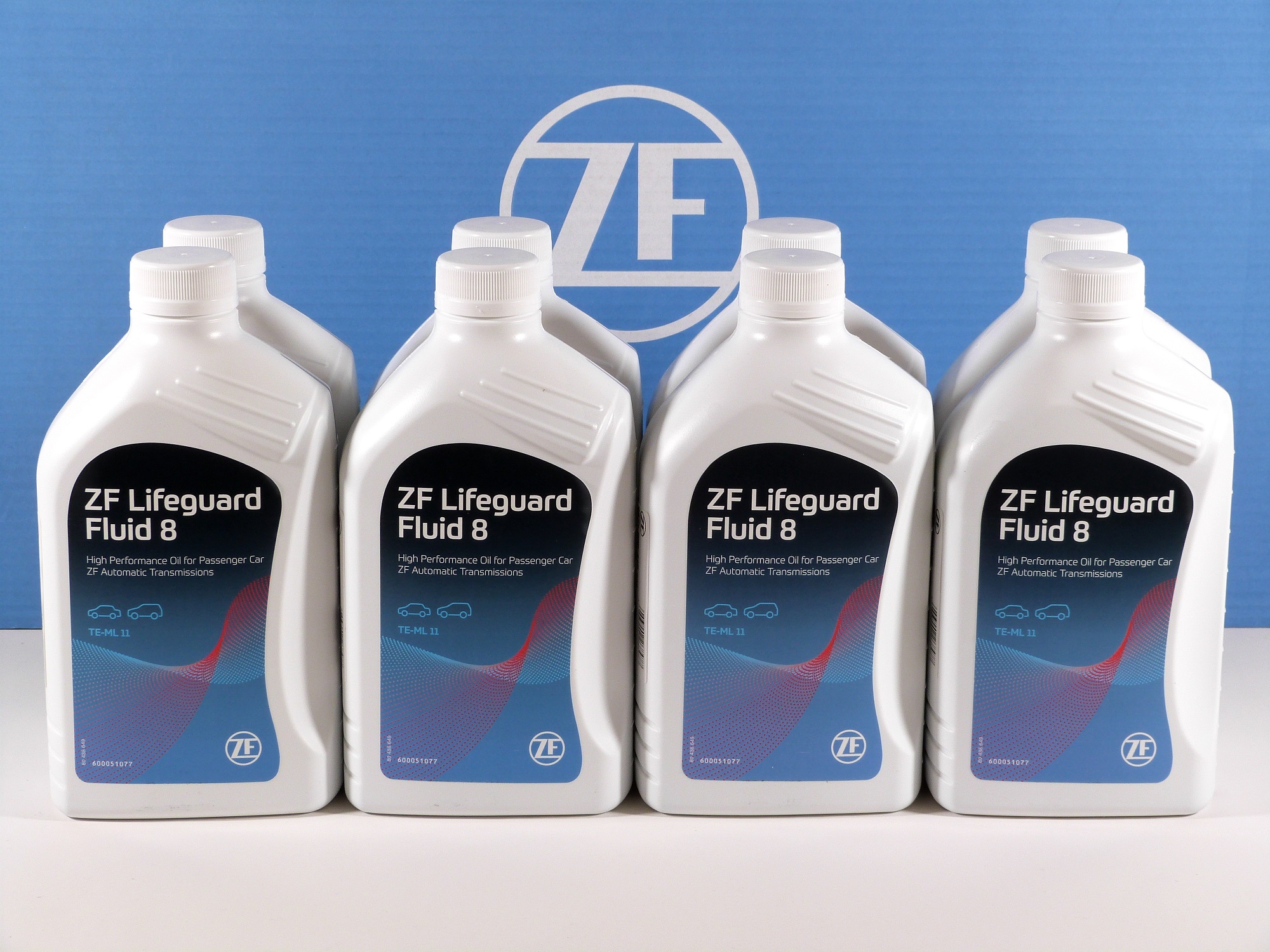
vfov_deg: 18.0
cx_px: 635
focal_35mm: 82
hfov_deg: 23.8
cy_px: 476
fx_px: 3008
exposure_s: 1/125
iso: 100
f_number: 4
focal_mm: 14.8
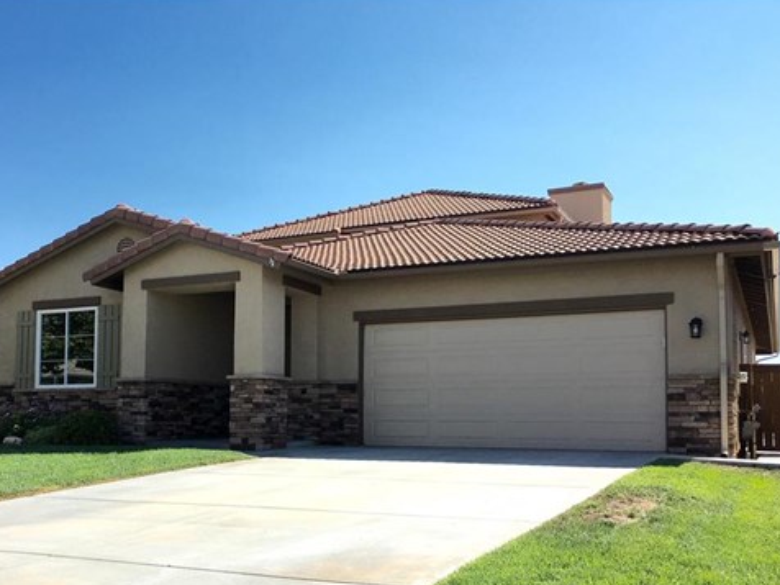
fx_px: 879
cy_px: 383
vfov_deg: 36.5
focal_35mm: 39
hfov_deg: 47.3
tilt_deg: +4.8
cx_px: 275
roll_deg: -1.1
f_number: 2.2
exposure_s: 1/1672
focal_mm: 4.15
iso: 25
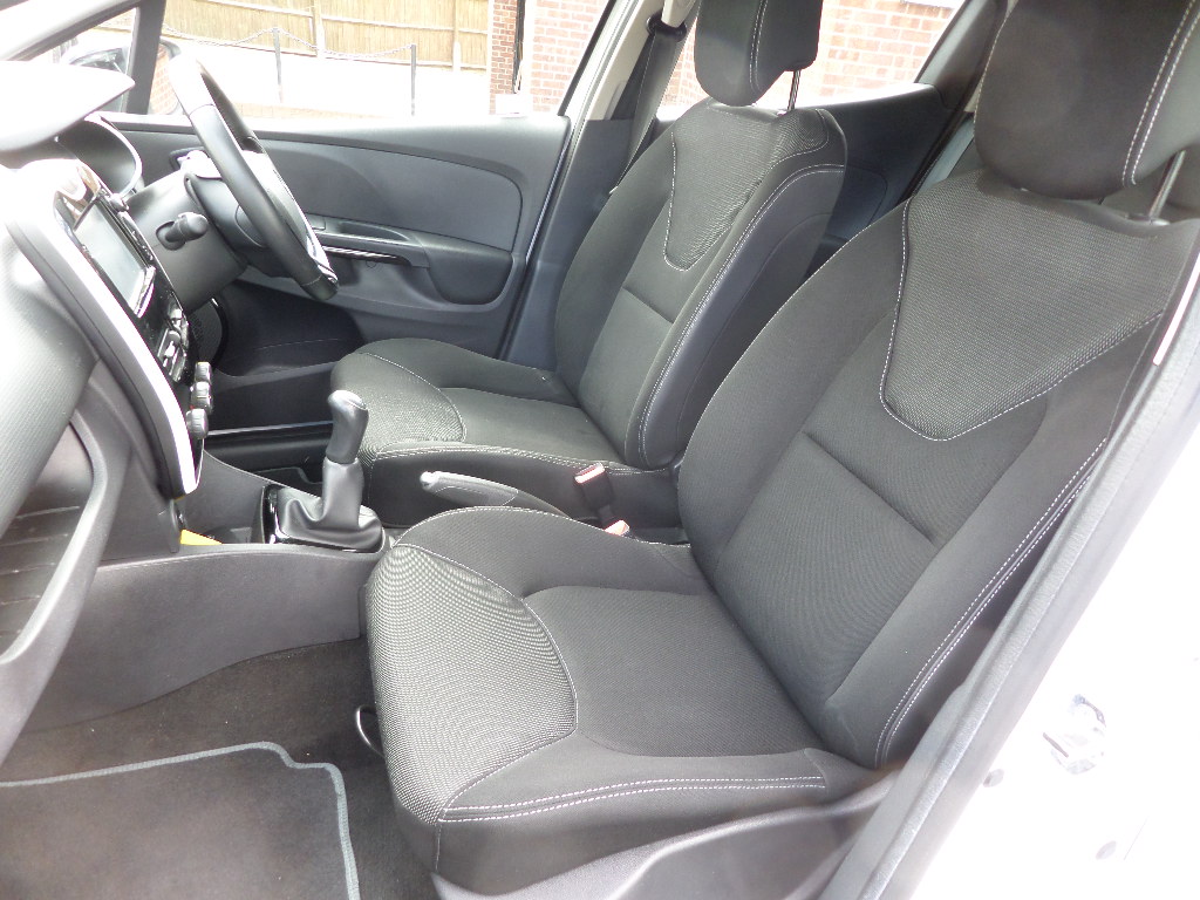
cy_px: 450
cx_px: 600
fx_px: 832
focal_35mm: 24
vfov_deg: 56.8
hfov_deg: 71.6
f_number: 3.1
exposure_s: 1/30
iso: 120
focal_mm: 4.3
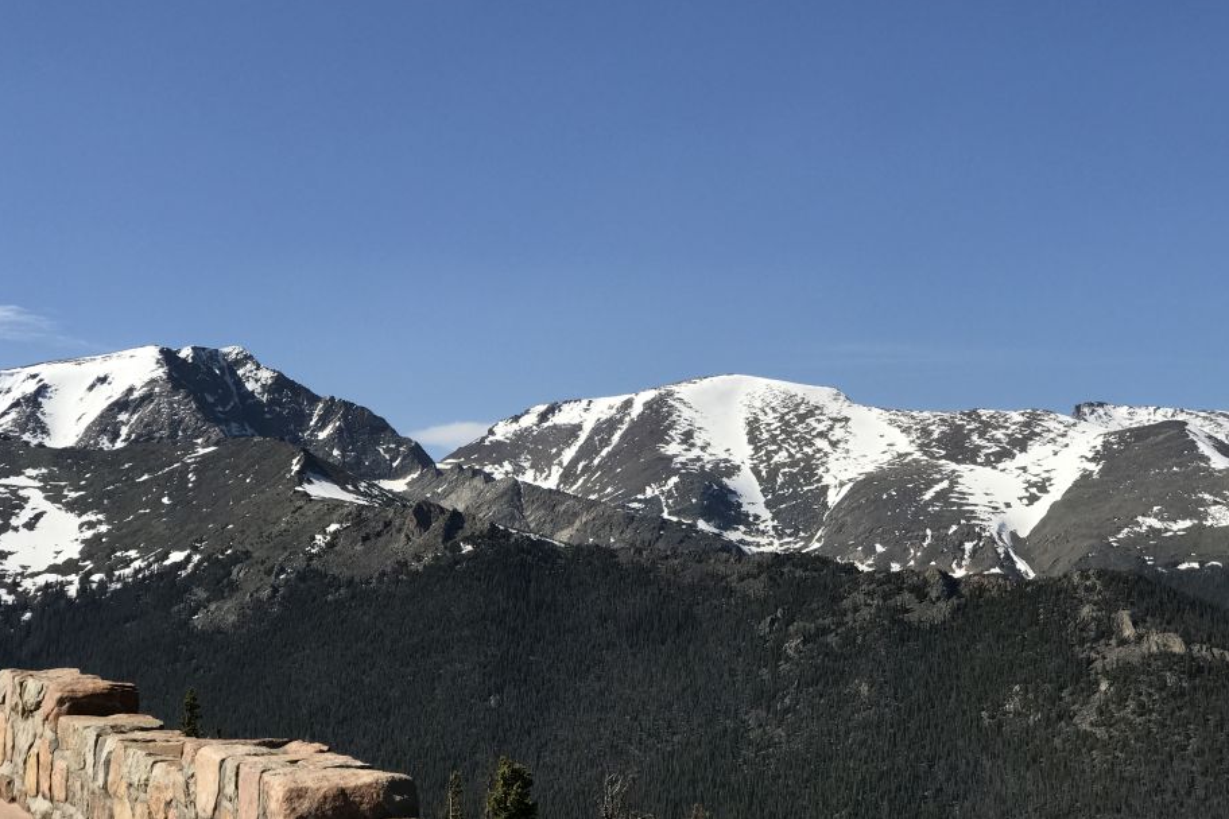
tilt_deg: +6.3
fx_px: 2219
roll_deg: +2.8
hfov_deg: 31.0
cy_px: 317
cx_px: 623
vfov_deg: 20.9
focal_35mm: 65
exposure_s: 1/1168
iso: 20
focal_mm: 6.6
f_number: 2.8
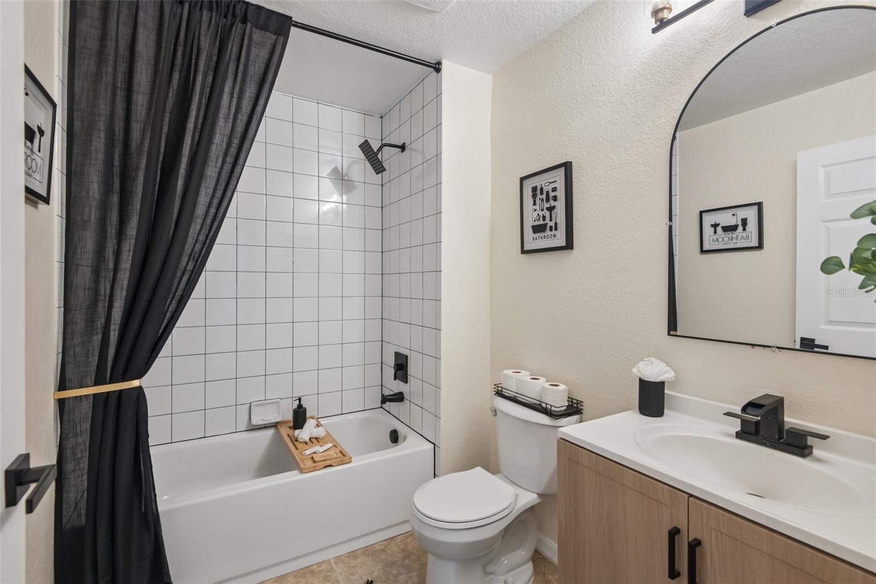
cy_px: 292
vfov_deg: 73.7
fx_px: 389
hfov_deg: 96.7
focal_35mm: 16
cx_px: 438
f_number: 8
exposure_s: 1/20
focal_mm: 16
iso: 400
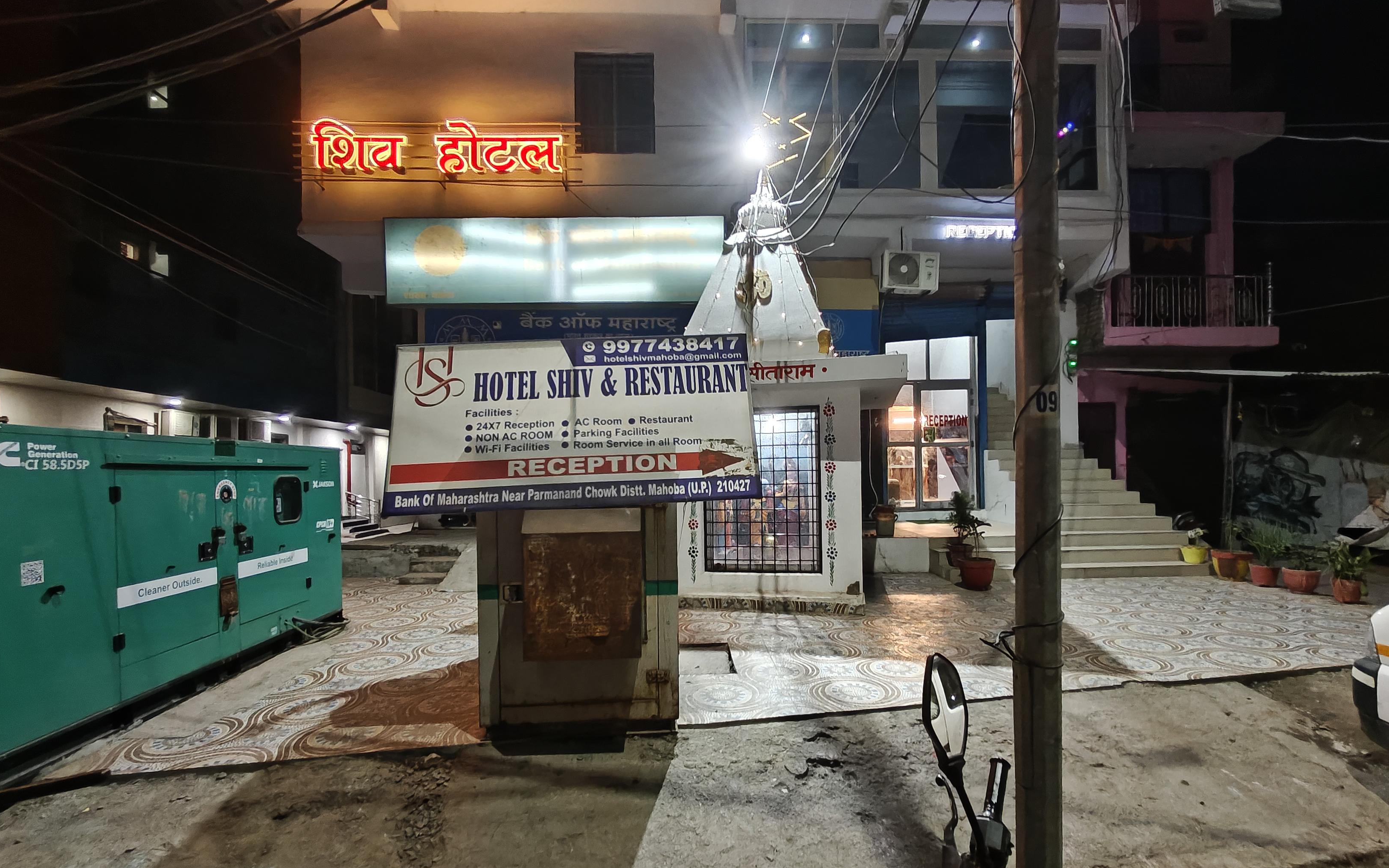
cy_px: 472
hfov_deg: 94.4
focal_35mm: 17
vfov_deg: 67.9
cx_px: 694
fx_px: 644
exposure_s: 1/20
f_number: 2.2
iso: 1600
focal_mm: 1.68
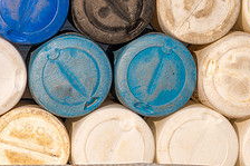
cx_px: 16
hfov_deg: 11.3
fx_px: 1256
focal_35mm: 181
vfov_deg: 7.5
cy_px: 168
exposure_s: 1/640
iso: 125
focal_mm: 70
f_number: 6.3
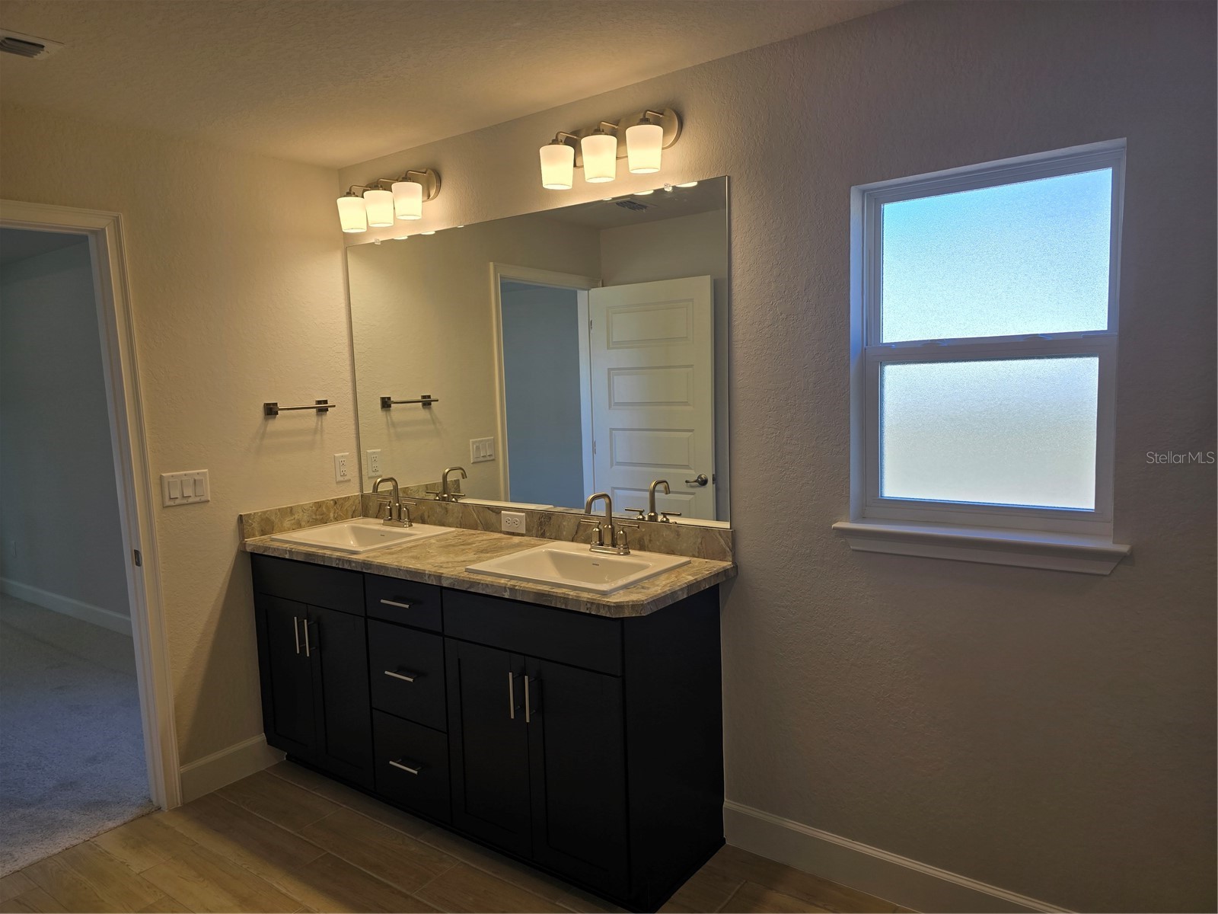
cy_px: 457
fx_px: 809
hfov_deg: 73.9
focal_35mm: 23
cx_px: 609
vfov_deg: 58.9
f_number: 1.7
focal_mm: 6.3
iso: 16
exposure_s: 1/120
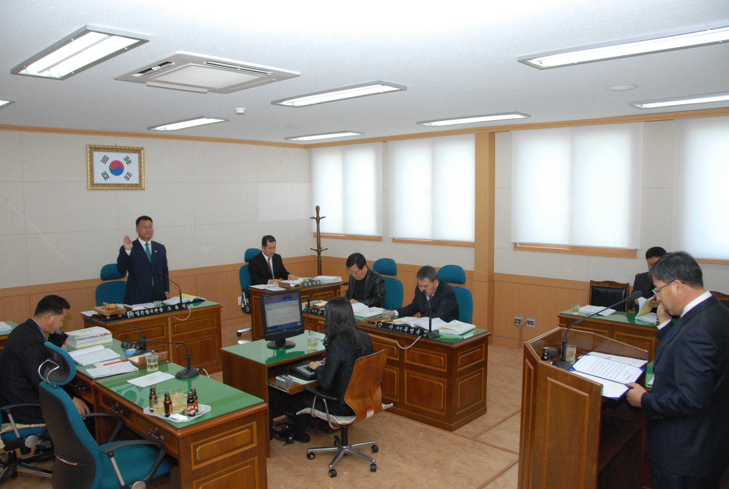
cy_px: 244
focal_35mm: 27
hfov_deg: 67.3
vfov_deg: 48.1
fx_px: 548
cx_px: 364
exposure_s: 1/250
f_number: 5
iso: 800
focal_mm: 18
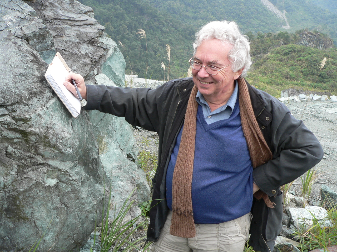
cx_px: 168
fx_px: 350
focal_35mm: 36
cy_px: 126
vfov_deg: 39.7
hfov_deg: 51.4
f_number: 2.8
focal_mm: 6
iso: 80
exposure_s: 1/80
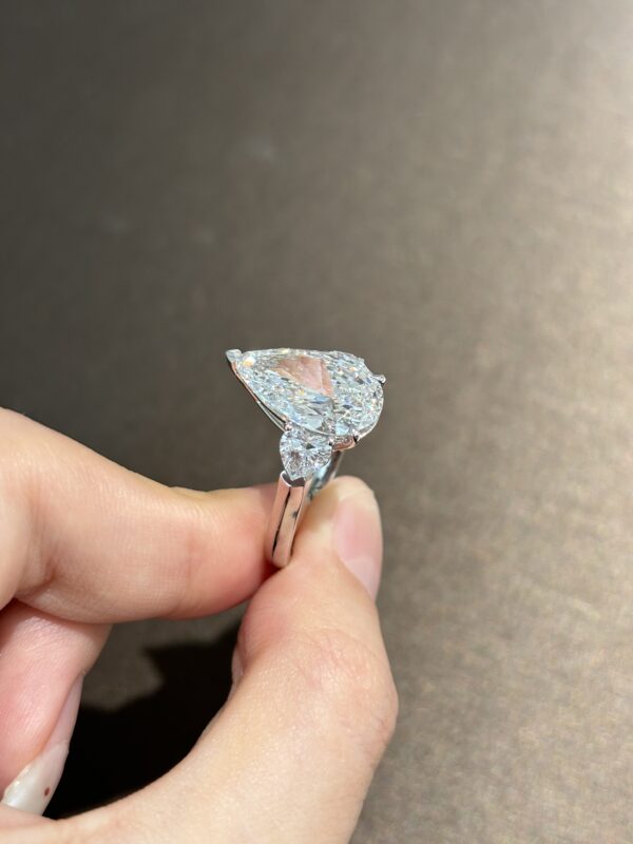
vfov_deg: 36.8
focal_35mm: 52
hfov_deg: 28.0
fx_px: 1268
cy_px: 422
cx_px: 316
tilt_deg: -59.6
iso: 40
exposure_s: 1/100
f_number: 1.6
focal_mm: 5.96
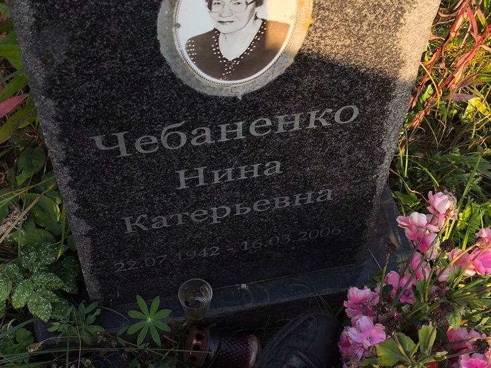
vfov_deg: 29.1
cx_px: 246
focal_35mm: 50
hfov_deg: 38.2
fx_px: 710
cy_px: 184
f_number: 1.7
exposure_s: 1/126
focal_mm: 4.71
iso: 50
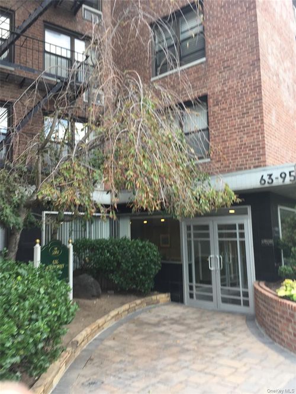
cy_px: 197
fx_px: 331
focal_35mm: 29
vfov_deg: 61.7
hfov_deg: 48.2
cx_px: 148
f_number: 2.2
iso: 50
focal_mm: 4.15
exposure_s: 1/120
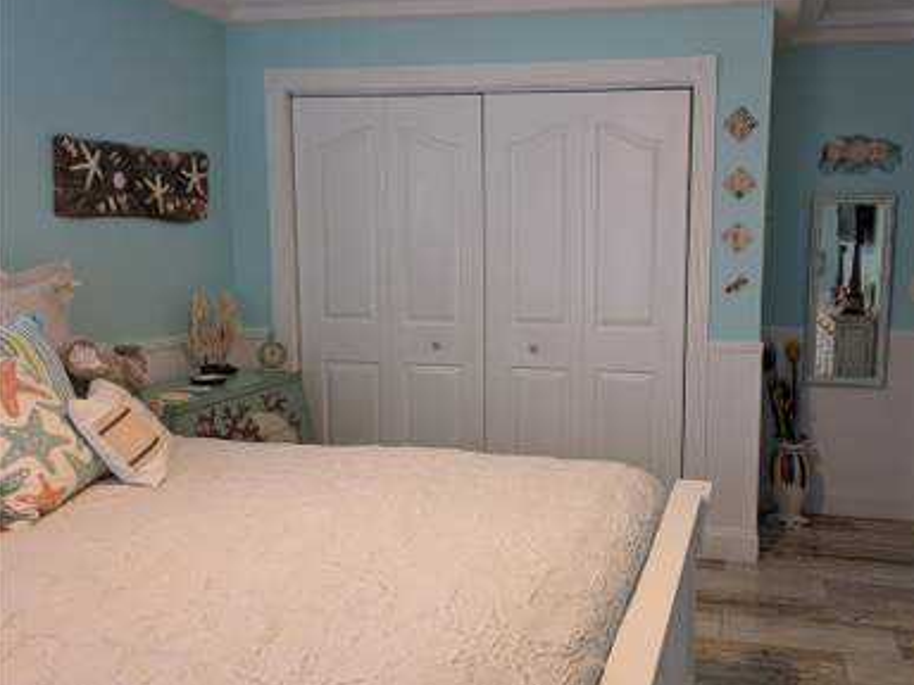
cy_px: 333
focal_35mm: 30
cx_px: 569
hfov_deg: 59.2
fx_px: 792
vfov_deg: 46.8
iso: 115
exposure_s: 1/24
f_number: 1.7
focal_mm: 4.53
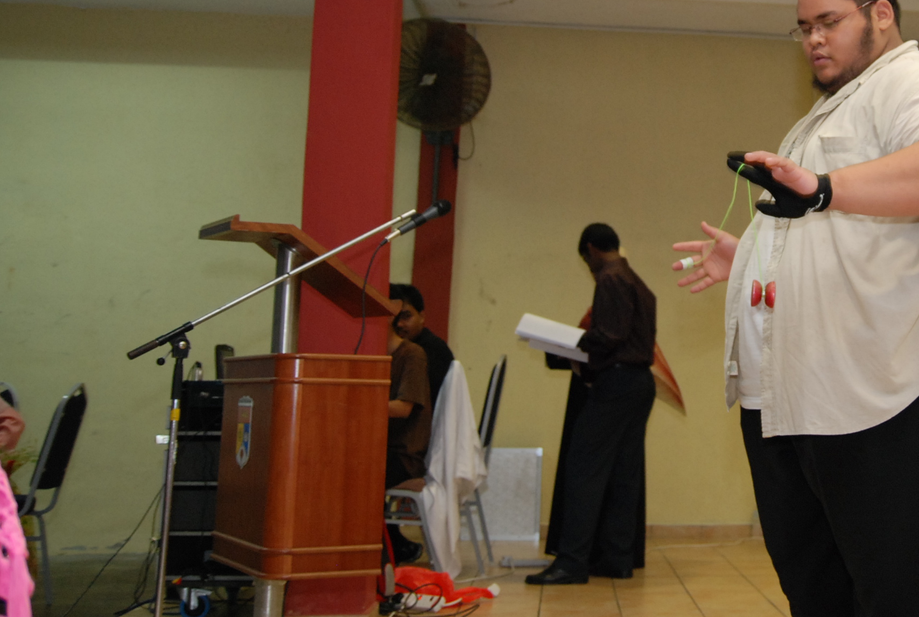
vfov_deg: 24.1
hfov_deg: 34.3
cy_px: 167
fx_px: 1433
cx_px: 760
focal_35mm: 56
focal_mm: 22
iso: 500
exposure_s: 1/80
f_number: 2.8
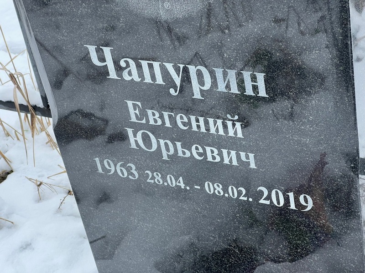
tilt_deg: -33.0
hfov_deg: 25.3
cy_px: 136
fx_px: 812
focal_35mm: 77
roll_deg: +12.5
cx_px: 182
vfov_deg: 19.1
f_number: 2.8
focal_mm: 9
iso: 64
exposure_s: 1/99
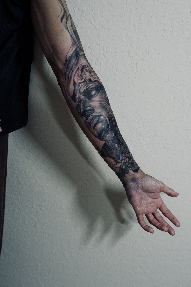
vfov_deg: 54.4
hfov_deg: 37.9
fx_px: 279
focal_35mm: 35
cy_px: 144
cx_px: 96
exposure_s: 1/160
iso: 1600
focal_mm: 35
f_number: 3.2
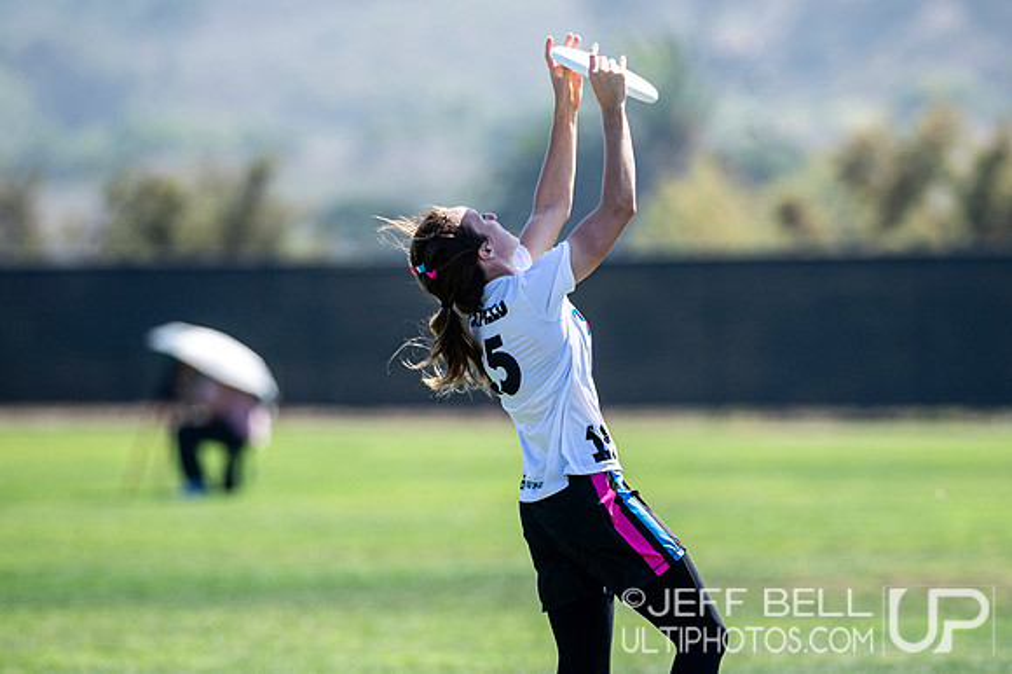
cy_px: 369
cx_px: 602
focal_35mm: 363
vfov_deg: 3.8
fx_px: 10204
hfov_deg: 5.7
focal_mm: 230
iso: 200
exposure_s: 1/2000
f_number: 3.2
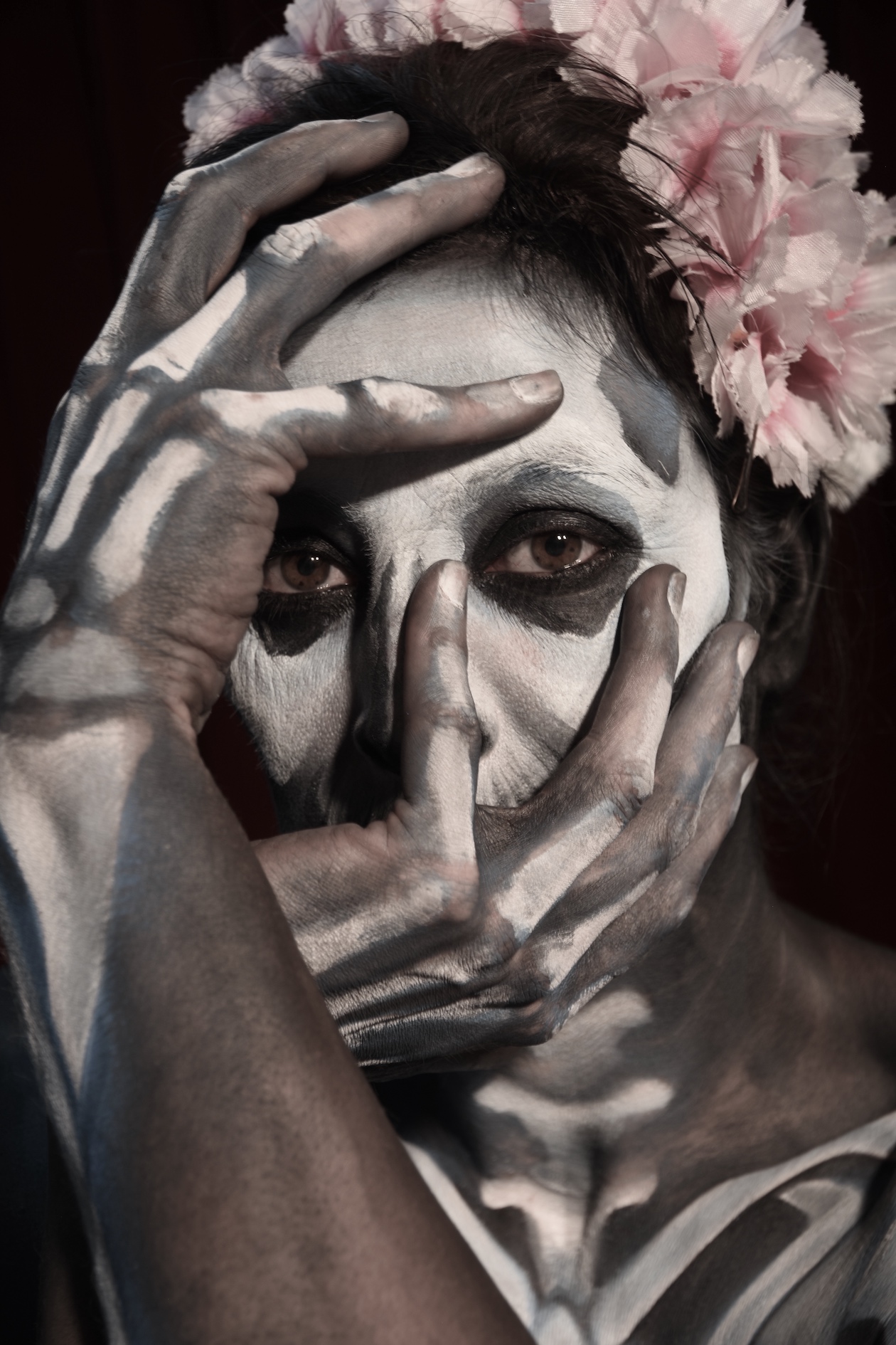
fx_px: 2352
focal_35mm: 63
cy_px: 672
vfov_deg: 31.9
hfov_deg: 21.6
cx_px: 448
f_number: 4.8
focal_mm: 42
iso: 100
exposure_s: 1/6
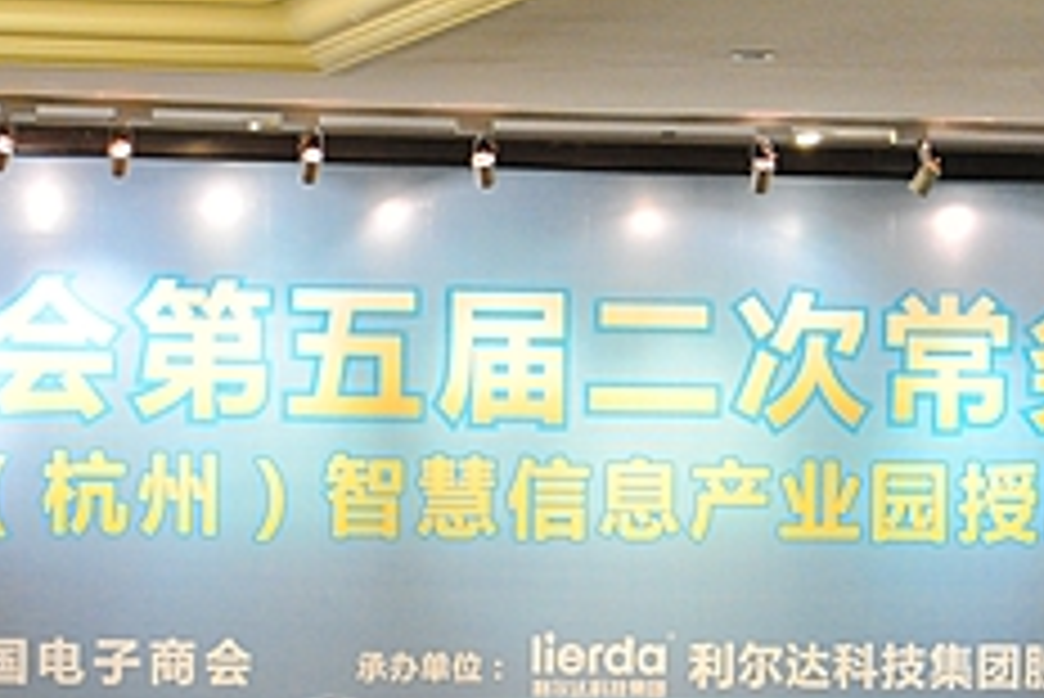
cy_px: 802
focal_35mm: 174
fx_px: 5057
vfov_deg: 7.8
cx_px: 148
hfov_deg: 11.7
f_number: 5
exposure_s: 1/20
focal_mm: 45
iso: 1000
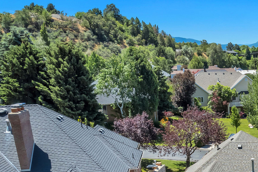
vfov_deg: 24.7
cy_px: 174
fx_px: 373
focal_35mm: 52
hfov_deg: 33.3
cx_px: 284
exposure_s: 1/1250
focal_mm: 8.38
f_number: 2.8
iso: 100
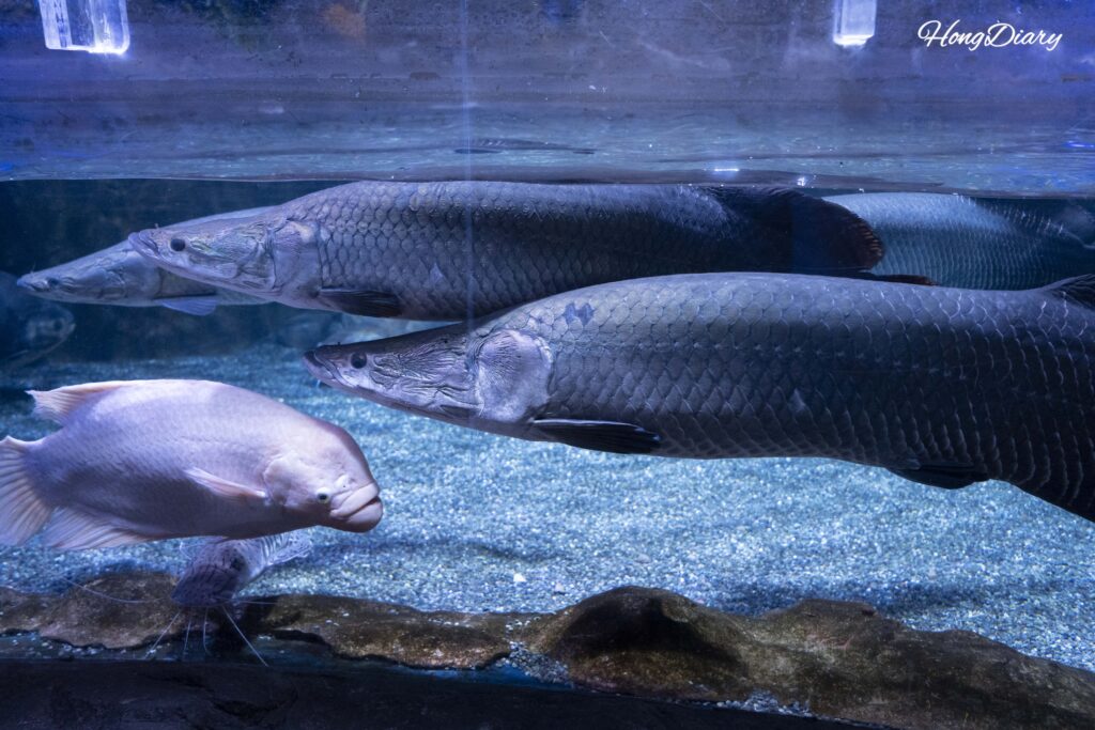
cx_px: 548
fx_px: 913
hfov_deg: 61.9
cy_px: 365
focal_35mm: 30
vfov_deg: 43.6
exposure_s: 1/160
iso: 8000
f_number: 4.5
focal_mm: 30
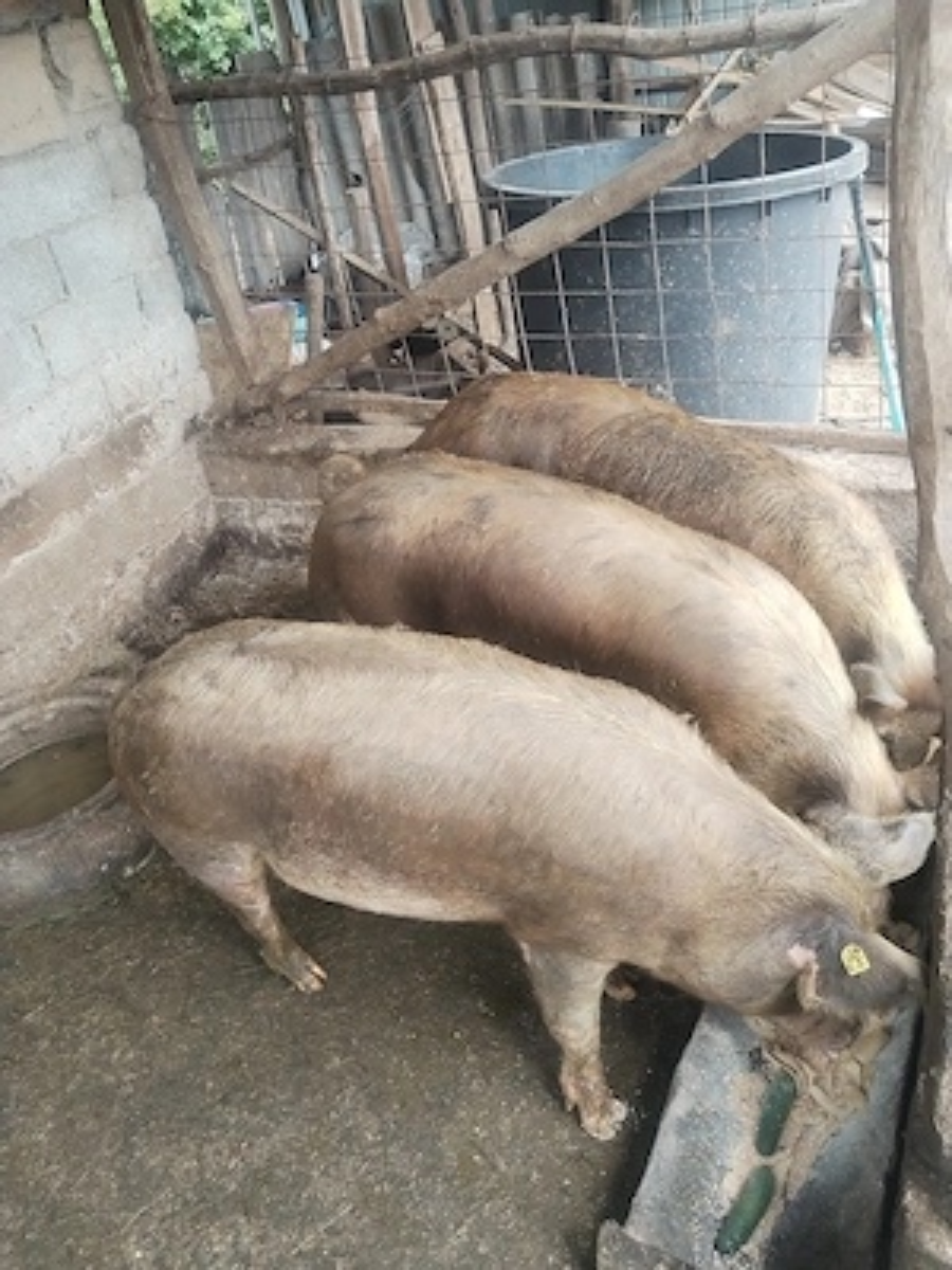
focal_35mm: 30
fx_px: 1100
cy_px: 635
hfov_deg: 46.8
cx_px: 476
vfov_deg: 60.0
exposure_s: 1/100
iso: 171
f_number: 1.8
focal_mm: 4.75
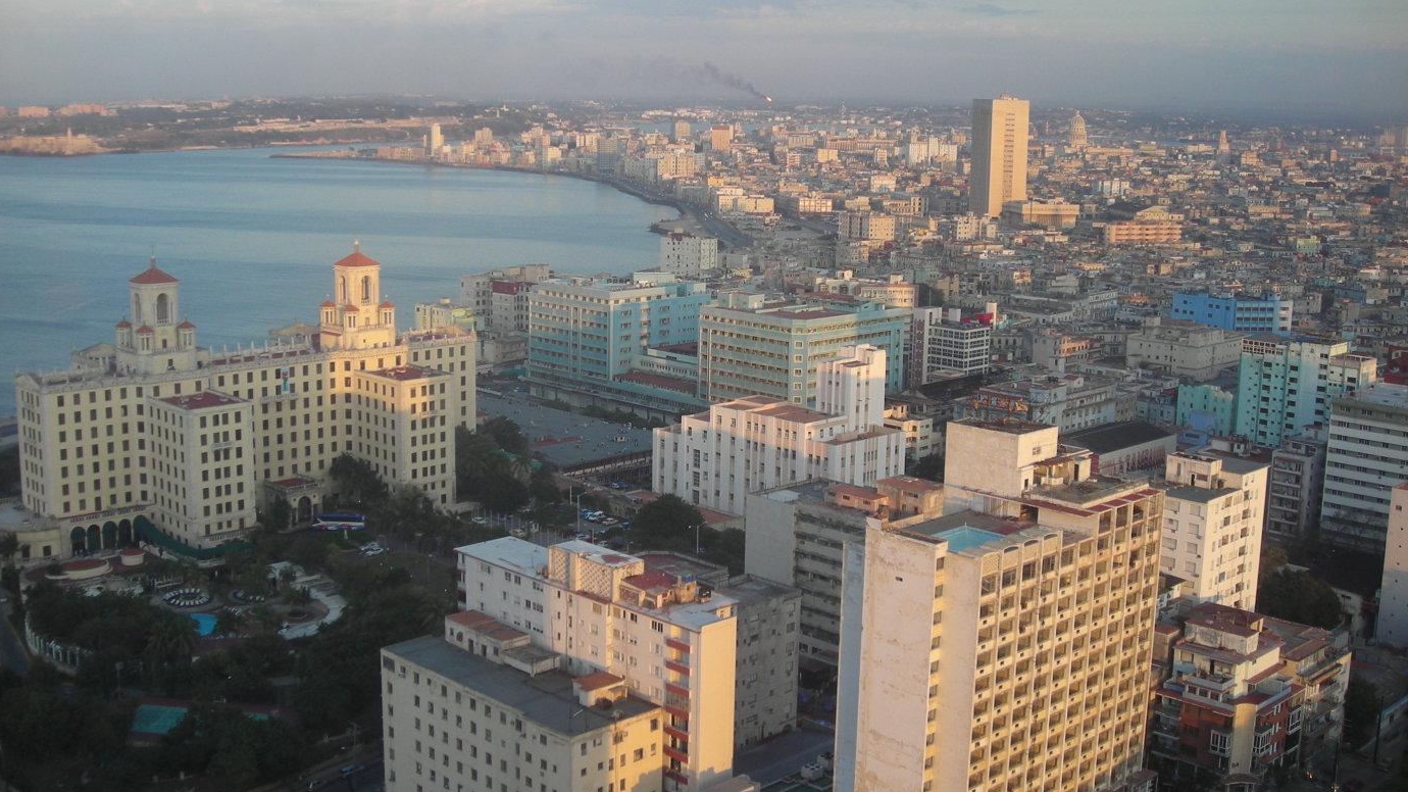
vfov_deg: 28.3
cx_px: 710
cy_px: 357
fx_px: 1568
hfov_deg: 48.4
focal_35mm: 42
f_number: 3.2
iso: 50
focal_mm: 6.3
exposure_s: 1/86.4
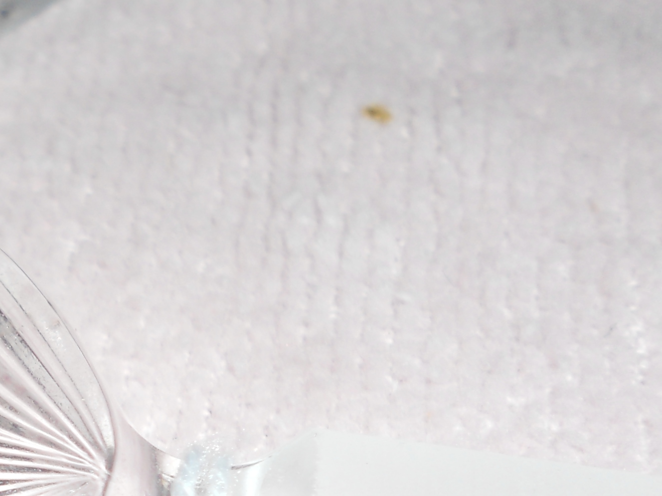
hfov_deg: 18.4
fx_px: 1855
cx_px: -274
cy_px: 469
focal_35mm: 97
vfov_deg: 15.0
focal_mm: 5.8
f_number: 8.8
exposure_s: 1/25
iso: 80
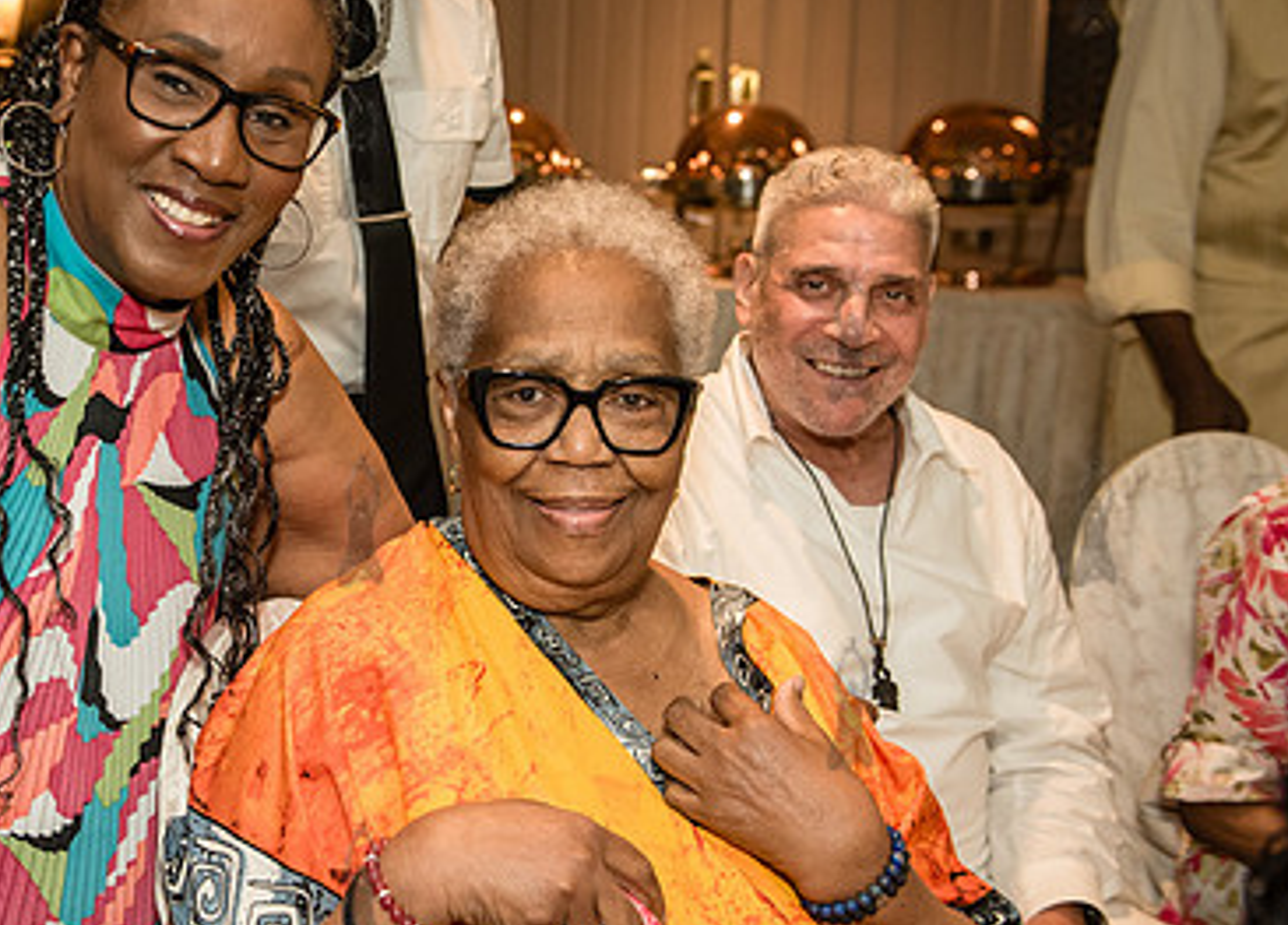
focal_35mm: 64
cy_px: 457
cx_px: 216
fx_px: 2346
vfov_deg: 22.3
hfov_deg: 29.8
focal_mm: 35
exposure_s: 1/160
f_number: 3.5
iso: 1600
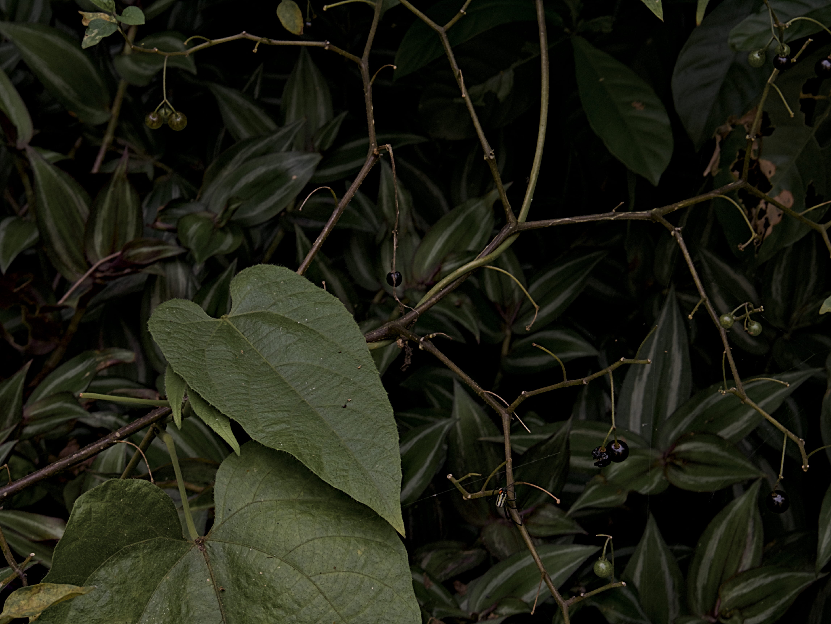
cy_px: 312
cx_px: 416
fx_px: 2017
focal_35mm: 84
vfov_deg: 17.6
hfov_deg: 23.3
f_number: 22
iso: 200
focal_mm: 42
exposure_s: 1/4
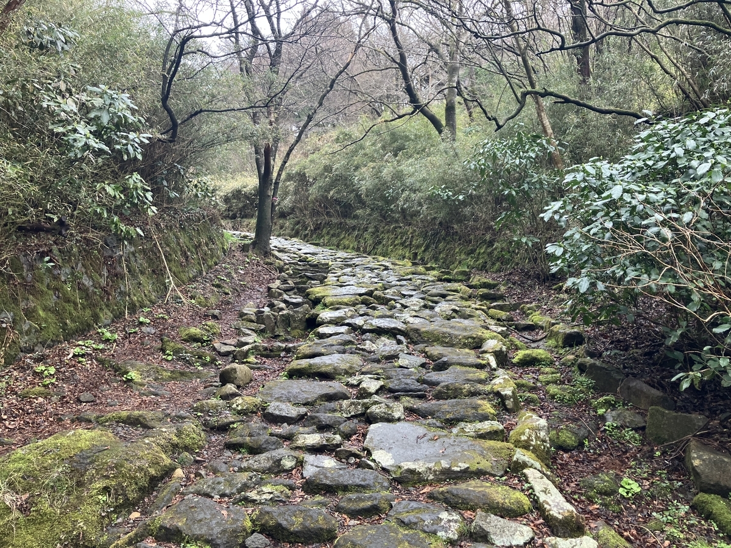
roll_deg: +0.7
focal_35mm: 28
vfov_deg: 49.7
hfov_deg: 63.4
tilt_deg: +9.0
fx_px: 591
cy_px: 274
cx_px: 366
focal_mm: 3.99
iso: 80
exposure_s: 1/101
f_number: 1.8
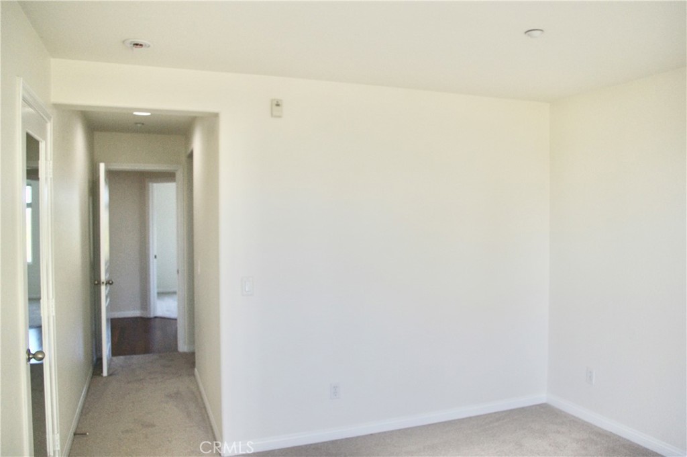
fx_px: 515
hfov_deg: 67.4
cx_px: 344
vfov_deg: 47.8
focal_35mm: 27
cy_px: 228
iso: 400
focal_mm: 18
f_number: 5
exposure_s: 1/160
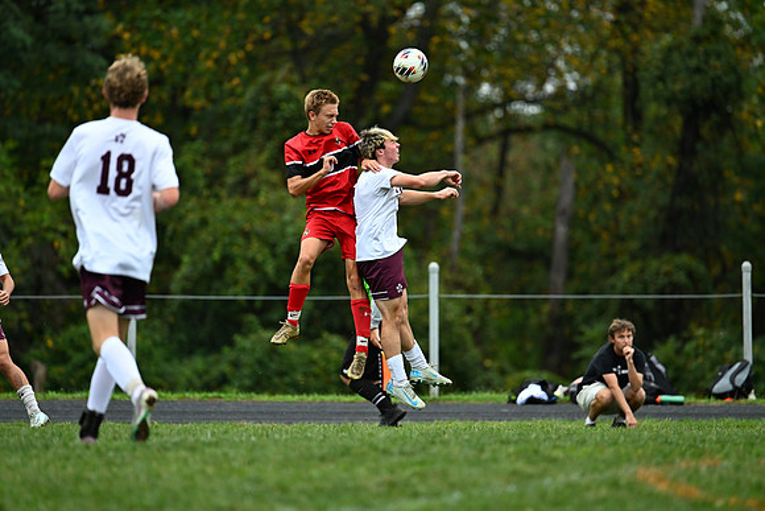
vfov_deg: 3.4
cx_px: 382
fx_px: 8502
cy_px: 256
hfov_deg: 5.2
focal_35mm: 400
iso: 1400
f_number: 4.5
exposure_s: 1/1250
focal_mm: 400
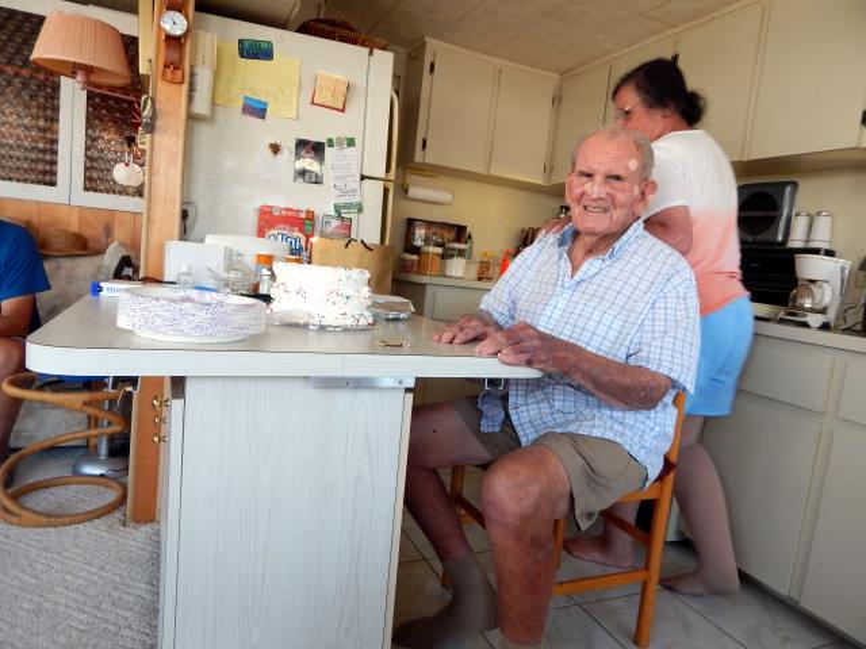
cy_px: 324
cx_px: 433
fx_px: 550
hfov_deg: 76.4
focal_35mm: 22
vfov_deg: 61.1
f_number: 3
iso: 125
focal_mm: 4
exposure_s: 1/50
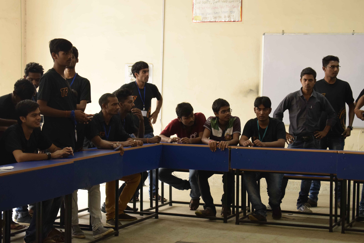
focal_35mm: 82
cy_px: 122
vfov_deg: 16.6
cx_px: 182
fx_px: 834
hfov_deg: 24.6
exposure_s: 1/30
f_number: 5.6
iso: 1600
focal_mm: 55
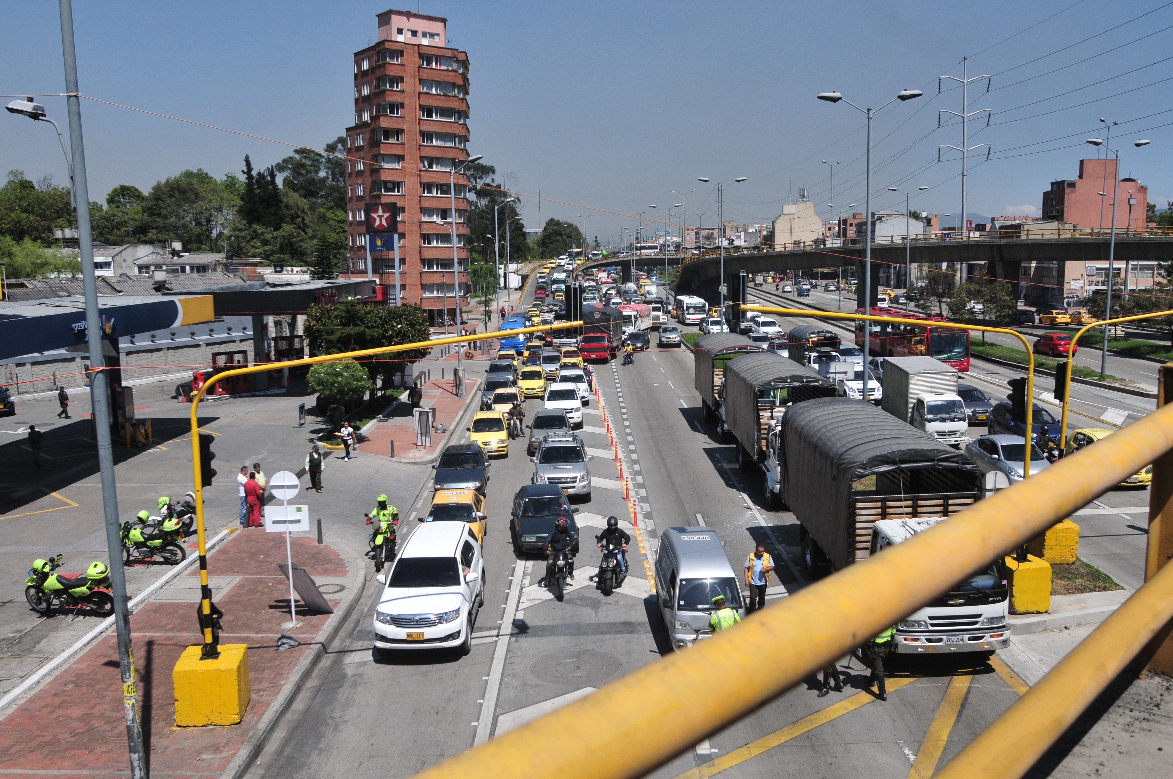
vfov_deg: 43.5
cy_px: 390
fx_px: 976
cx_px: 586
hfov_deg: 62.0
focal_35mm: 30
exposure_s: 1/8000
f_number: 3.5
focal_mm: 20
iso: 500
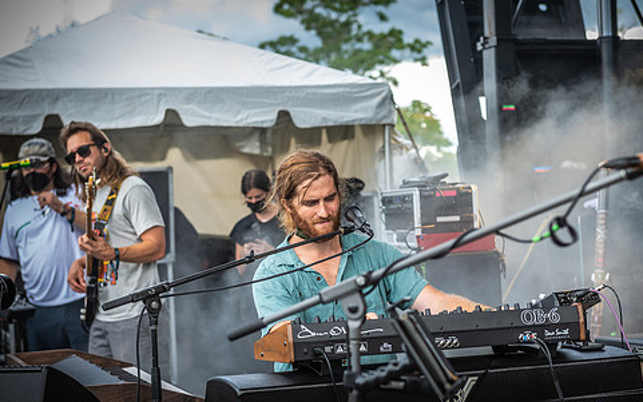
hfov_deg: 24.0
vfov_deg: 15.2
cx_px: 384
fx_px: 1508
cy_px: 201
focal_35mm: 86
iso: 400
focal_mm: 70
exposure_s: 1/400
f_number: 4
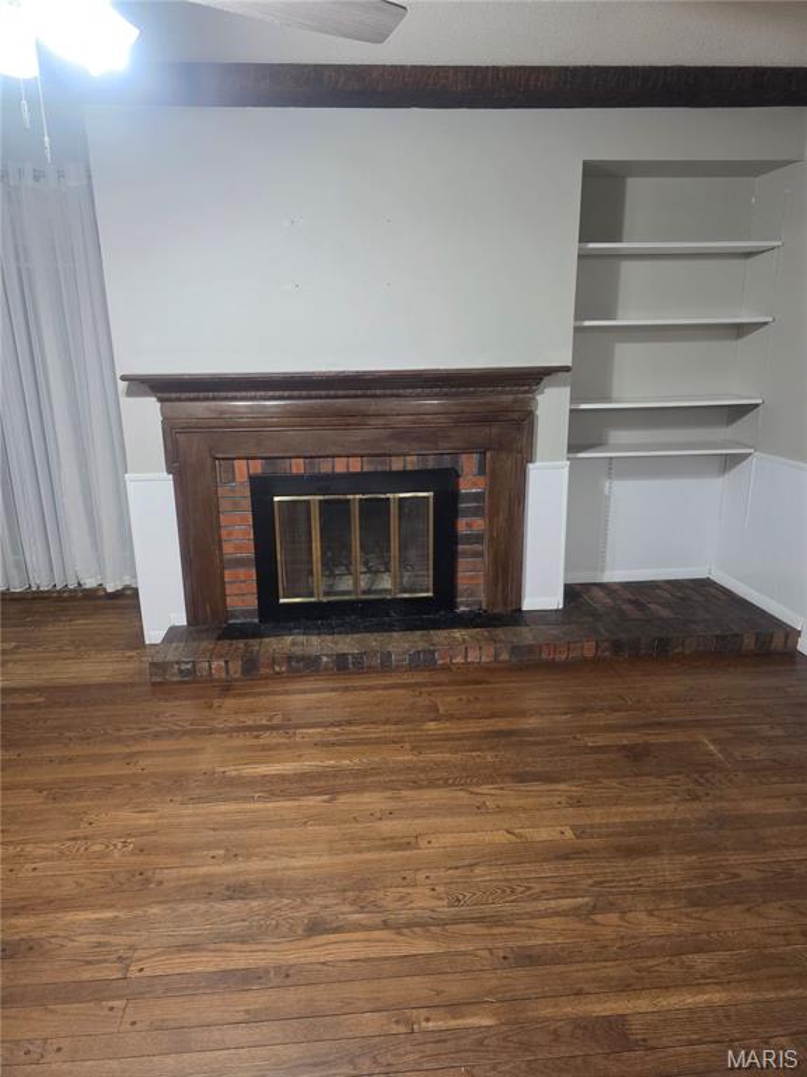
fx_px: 715
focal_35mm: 23
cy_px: 538
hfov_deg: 58.9
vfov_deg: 73.9
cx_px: 404
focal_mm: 6.3
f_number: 1.7
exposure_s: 1/120
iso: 250
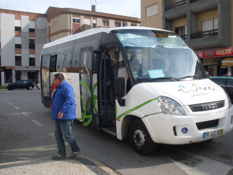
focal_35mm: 38
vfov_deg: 37.7
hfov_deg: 49.0
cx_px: 116
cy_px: 88
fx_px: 256
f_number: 8.4
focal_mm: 6.3
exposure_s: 1/125
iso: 80
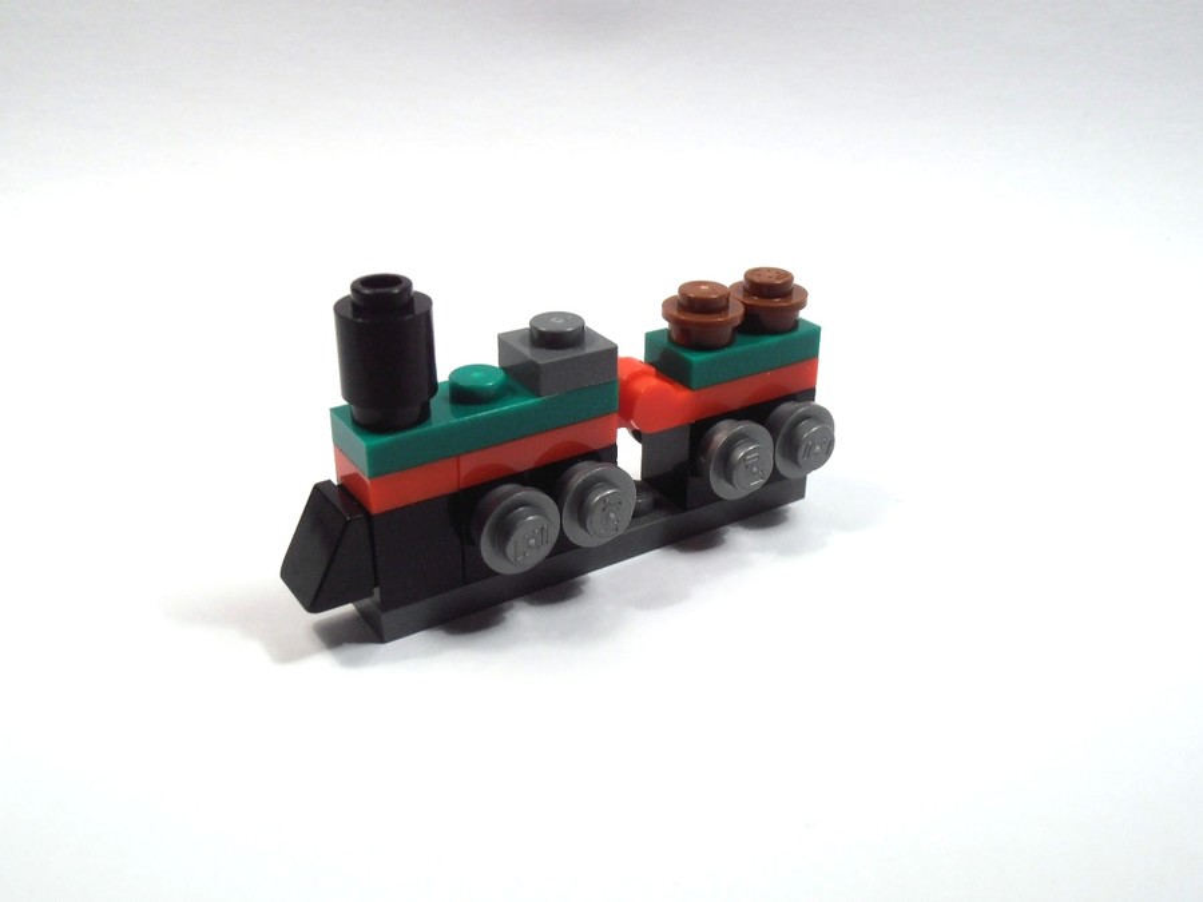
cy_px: 451
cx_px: 602
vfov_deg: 38.7
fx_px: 1286
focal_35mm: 37
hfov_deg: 50.1
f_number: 3.9
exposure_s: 1/80
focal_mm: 6.61
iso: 80
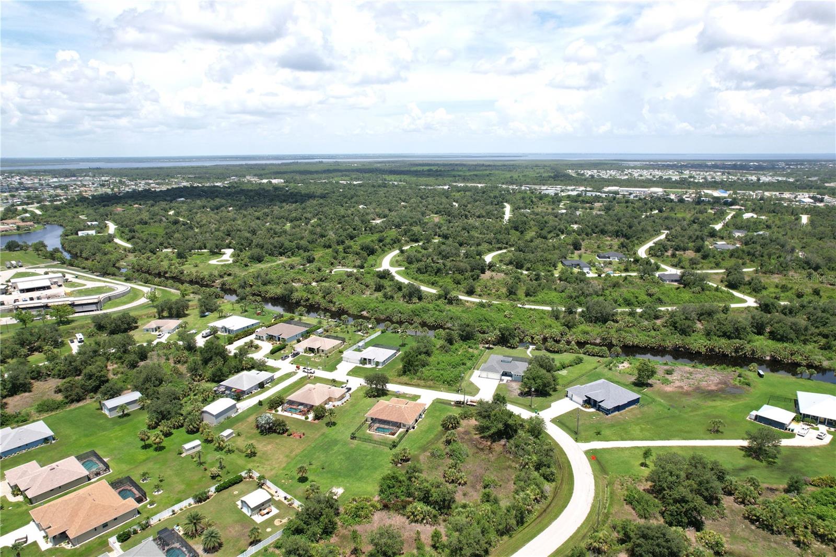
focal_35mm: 22
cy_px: 278
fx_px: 511
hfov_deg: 78.6
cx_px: 418
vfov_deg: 57.2
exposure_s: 1/2500
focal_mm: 8.38
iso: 100
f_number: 2.8
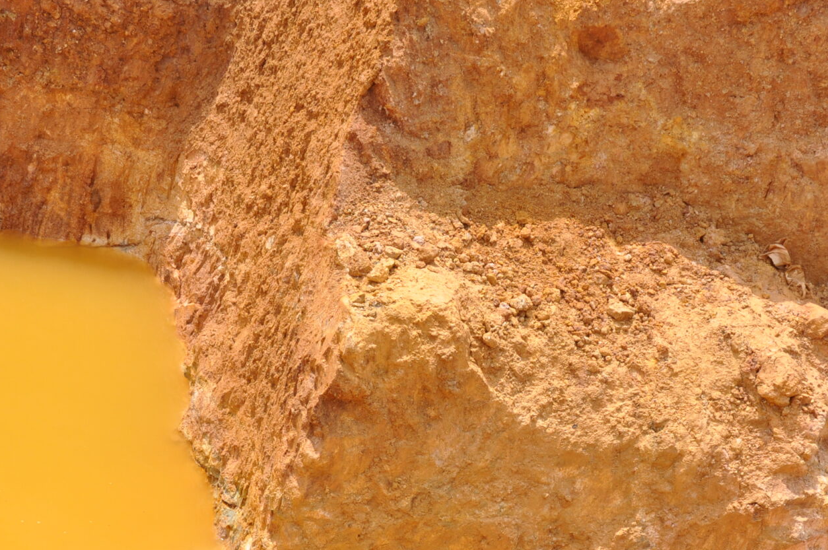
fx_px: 2251
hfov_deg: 20.8
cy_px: 558
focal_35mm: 98
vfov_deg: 13.7
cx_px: 469
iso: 200
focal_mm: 32
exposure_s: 1/400
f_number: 10
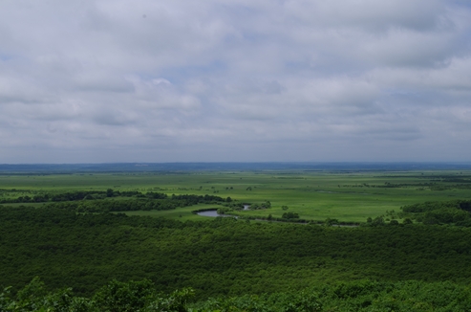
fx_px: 639
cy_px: 156
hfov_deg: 40.4
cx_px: 236
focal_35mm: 49
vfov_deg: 27.4
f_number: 13
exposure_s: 1/200
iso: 100
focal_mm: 32.5
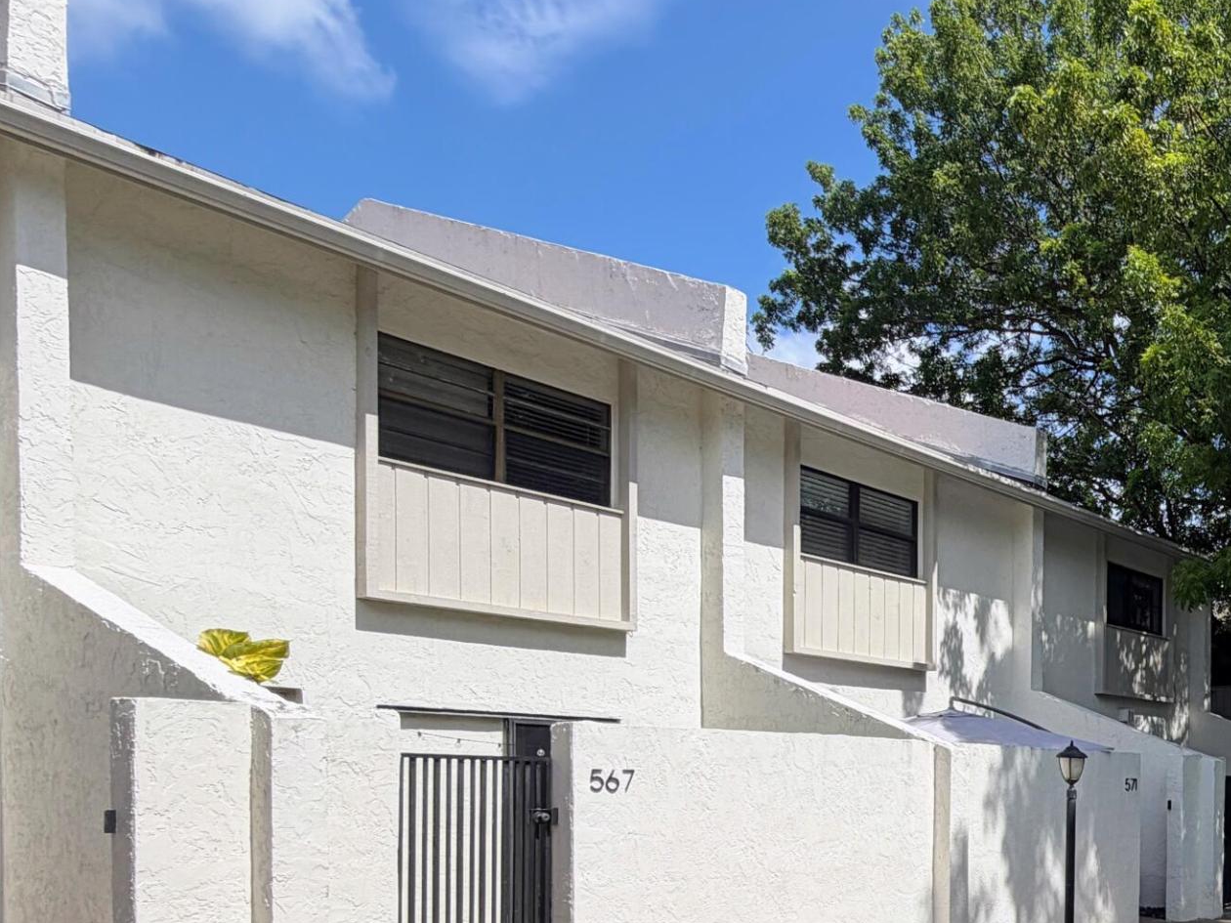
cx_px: 1312
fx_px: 1138
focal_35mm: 32
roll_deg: +0.5
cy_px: 809
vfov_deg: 41.1
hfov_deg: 45.0
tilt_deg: -0.9
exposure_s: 1/901
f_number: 2.2
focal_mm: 2.22
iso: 20
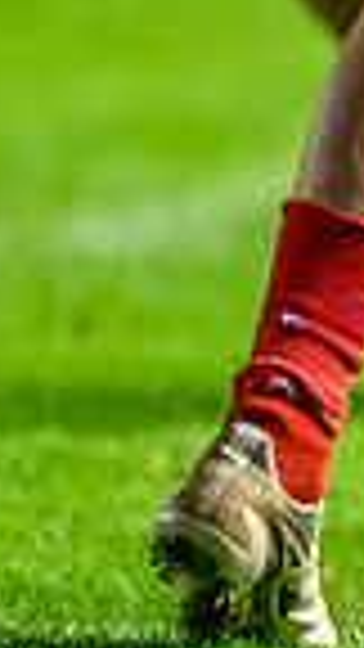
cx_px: 1231
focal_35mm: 1686
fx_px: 28930
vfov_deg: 1.3
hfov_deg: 0.7
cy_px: 142
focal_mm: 400
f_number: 3.2
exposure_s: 1/1000
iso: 10000
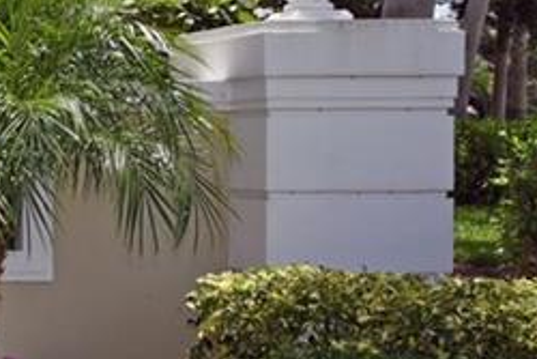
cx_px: -543
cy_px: 181
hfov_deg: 16.6
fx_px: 1374
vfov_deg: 14.9
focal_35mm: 92
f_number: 13
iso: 200
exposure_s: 1/250
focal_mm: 15
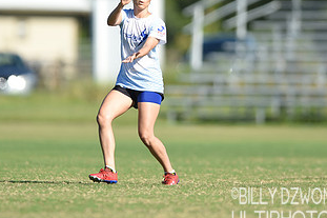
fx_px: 6781
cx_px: 164
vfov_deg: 1.8
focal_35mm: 747
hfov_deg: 2.8
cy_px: 36
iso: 100
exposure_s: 1/1600
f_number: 2.8
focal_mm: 400
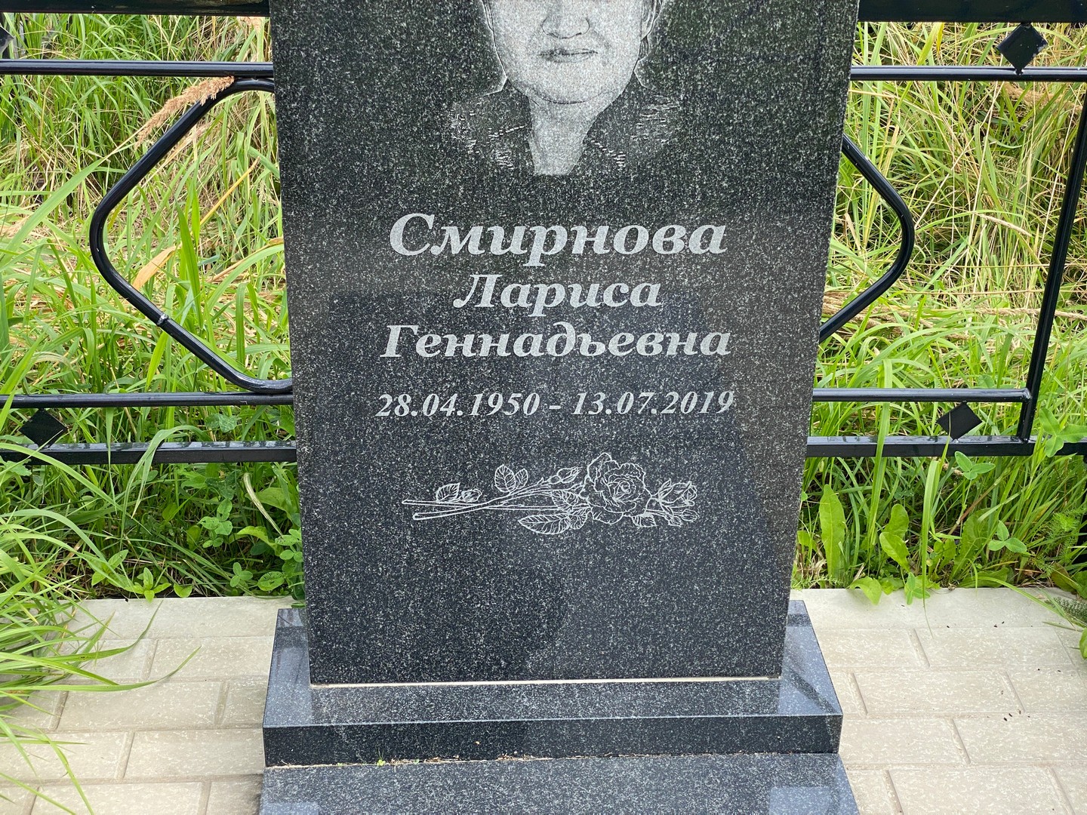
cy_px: 408
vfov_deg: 28.0
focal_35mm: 52
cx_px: 544
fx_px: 1633
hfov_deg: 36.8
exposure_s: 1/387
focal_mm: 6
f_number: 2
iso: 20
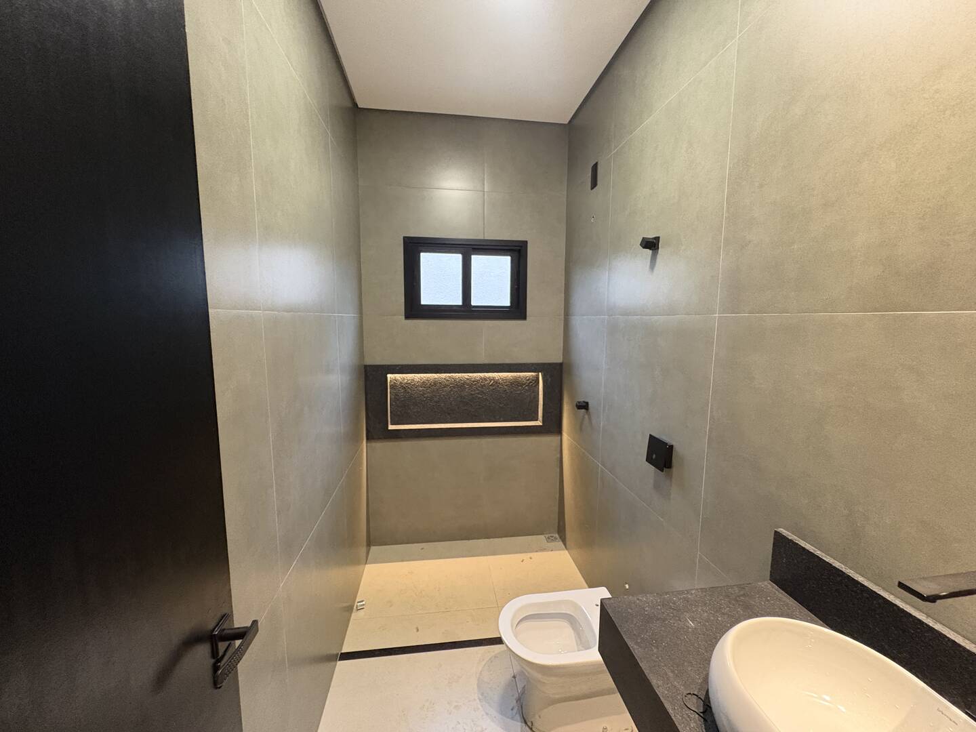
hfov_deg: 102.1
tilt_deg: -6.6
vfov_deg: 85.7
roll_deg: +0.5
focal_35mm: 14
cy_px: 366
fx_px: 395
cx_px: 488
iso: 640
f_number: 2.2
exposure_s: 1/60
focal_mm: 2.22
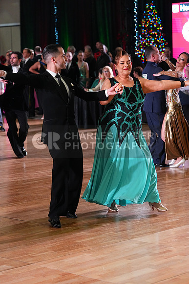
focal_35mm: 104
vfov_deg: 19.6
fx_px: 818
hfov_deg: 13.2
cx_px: 94
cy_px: 142
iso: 6400
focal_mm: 104
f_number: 4.5
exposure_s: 1/400
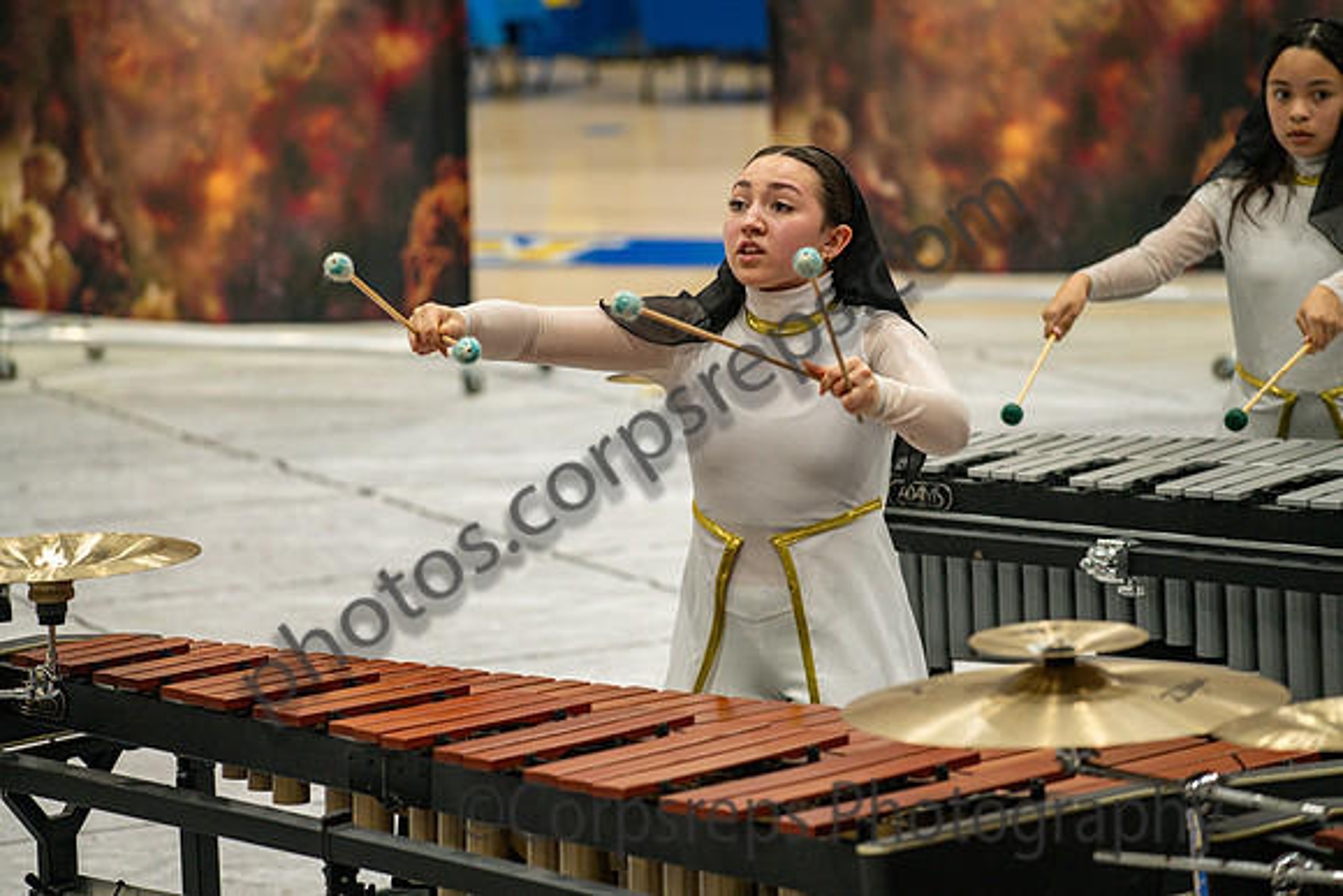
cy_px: 448
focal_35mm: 165
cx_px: 672
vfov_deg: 8.3
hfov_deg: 12.4
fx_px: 6157
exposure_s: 1/500
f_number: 4
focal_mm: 165
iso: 2200
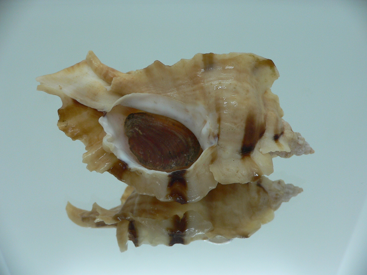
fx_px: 371
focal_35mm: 35
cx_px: 184
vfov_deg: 40.7
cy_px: 138
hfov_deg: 52.6
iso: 100
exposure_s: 1/60
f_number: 2.8
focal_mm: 4.6
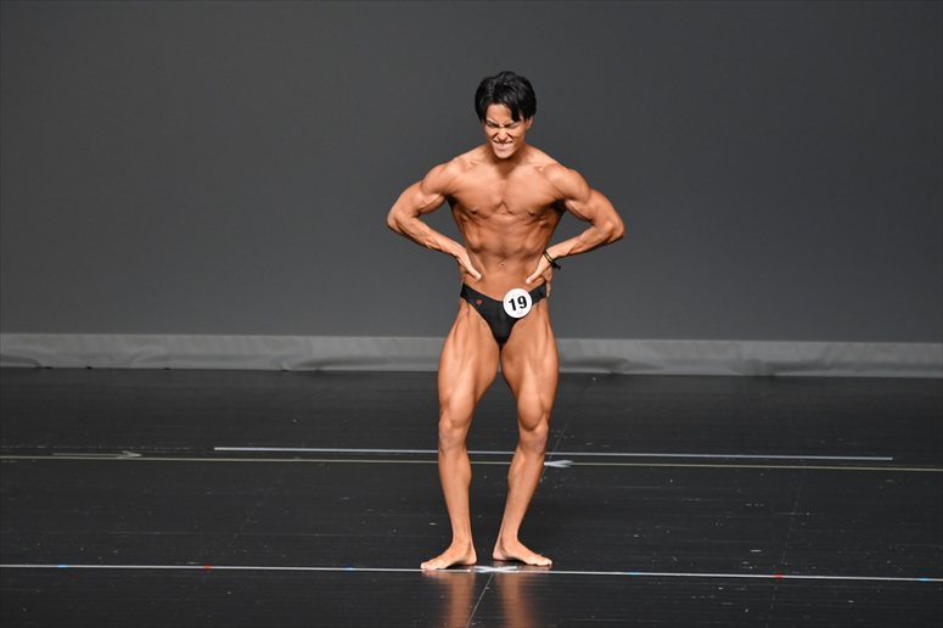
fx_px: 7855
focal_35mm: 300
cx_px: 472
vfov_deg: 4.6
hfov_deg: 6.9
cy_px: 314
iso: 2500
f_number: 5.6
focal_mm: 200
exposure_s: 1/400
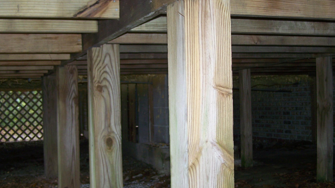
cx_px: 184
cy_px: 89
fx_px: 489
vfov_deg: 21.8
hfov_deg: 37.8
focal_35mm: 55
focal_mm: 6.3
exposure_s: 1/60
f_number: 2.8
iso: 80
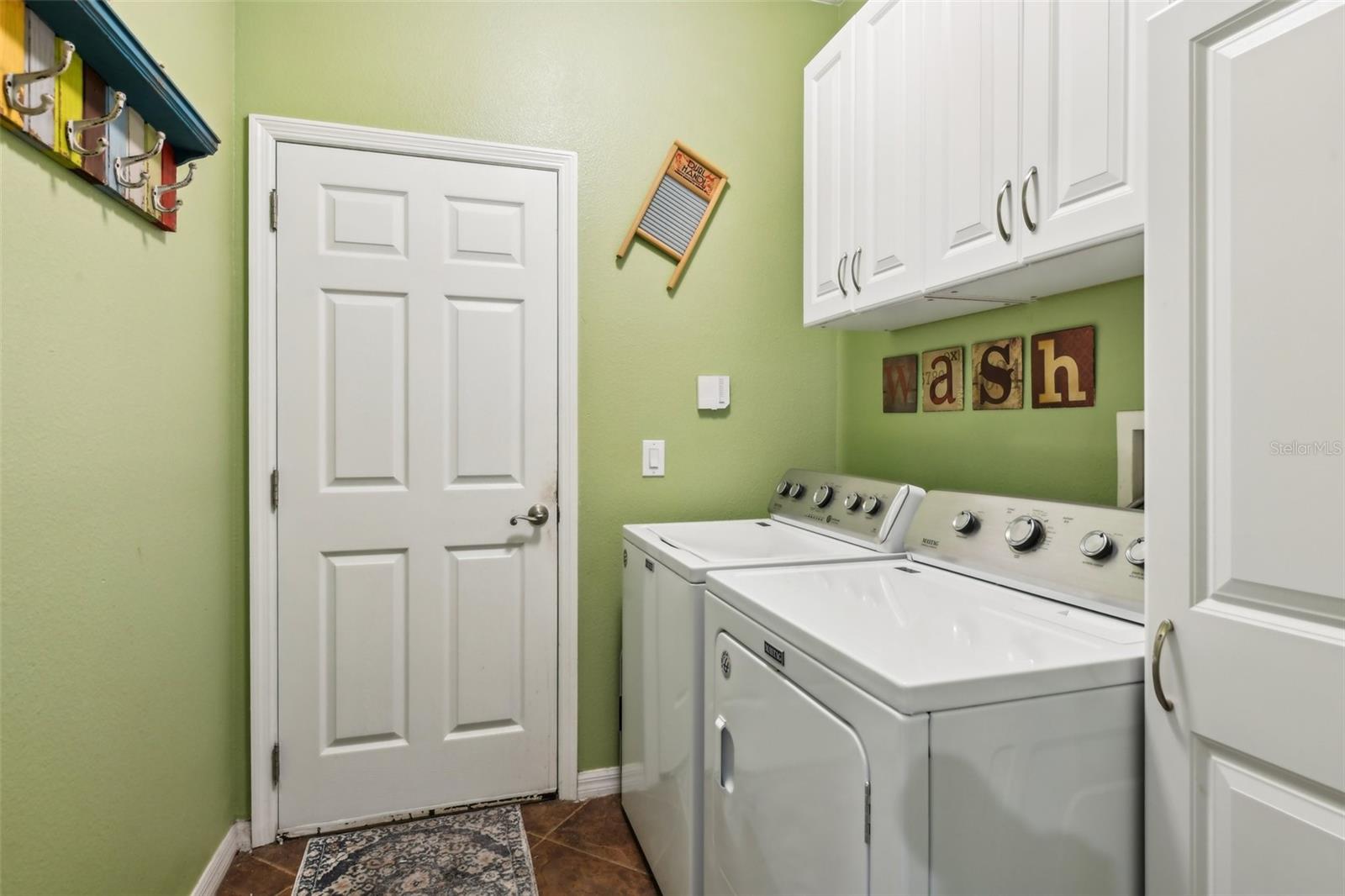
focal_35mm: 19
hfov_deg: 86.9
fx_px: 710
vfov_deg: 64.5
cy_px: 448
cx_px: 672
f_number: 8
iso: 400
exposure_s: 1/4
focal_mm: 19
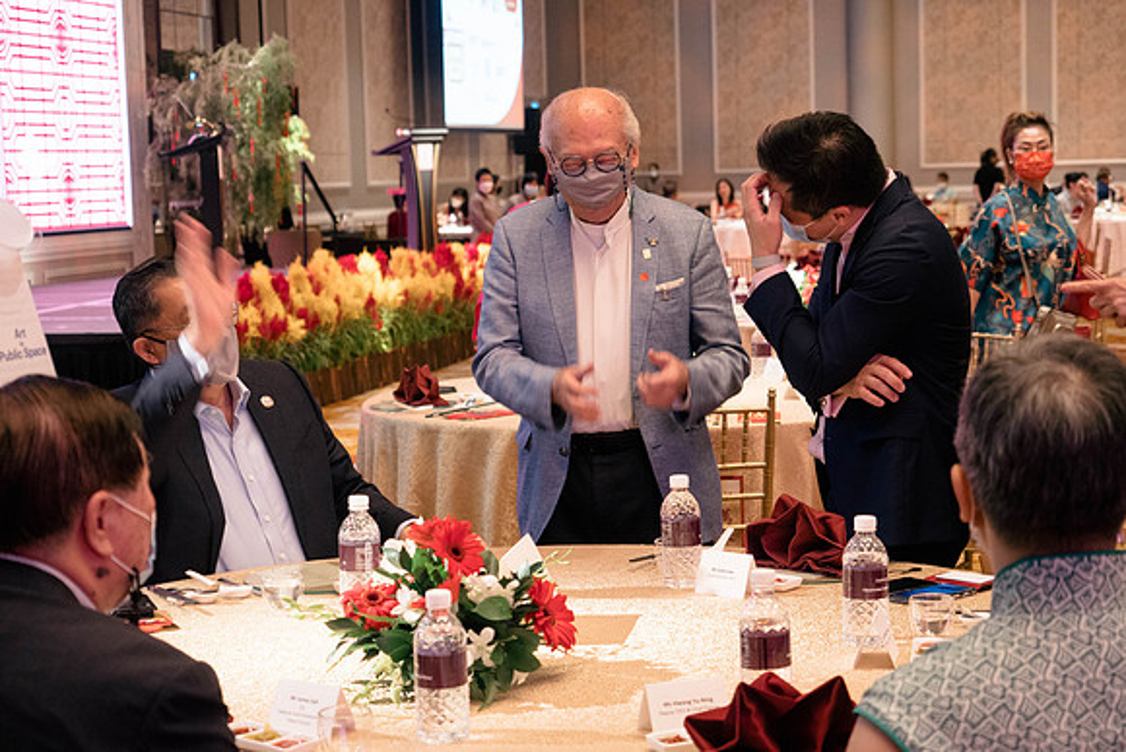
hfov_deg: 30.3
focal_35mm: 67
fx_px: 2082
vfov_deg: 20.5
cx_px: 563
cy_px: 376
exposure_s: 1/60
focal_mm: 31
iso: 1000
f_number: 2.8
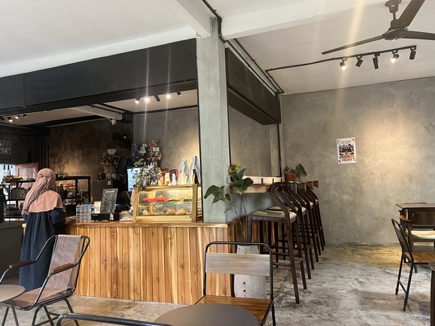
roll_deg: +2.4
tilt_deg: +3.6
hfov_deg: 67.3
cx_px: 218
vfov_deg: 53.1
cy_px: 163
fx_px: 327
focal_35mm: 26
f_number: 1.5
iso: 125
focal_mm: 5.7
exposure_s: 1/50
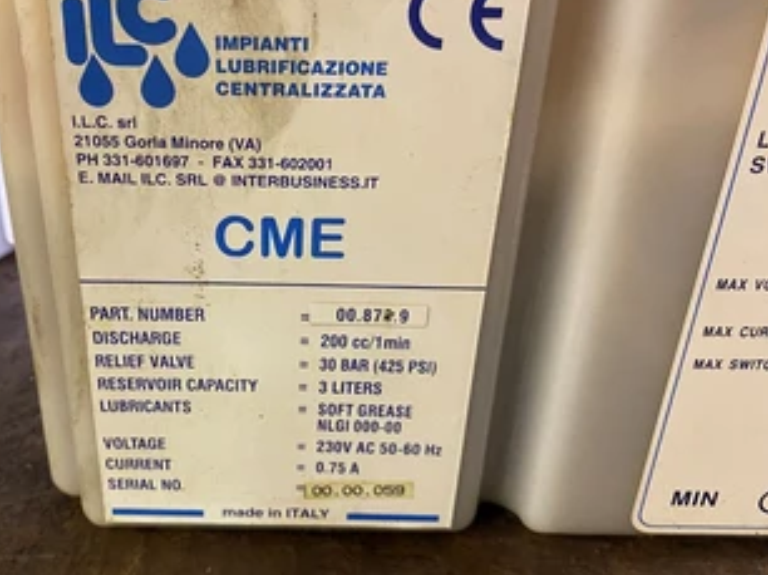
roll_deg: +0.3
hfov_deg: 53.3
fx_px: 754
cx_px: 281
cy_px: 289
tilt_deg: -27.5
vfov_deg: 41.7
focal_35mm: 34
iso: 500
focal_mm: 4.25
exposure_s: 1/40
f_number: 1.8
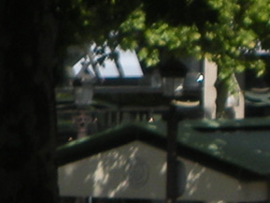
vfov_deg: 2.6
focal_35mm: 574
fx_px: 4479
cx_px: -358
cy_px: 428
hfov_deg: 3.4
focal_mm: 14.2
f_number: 4.8
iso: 64
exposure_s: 1/317
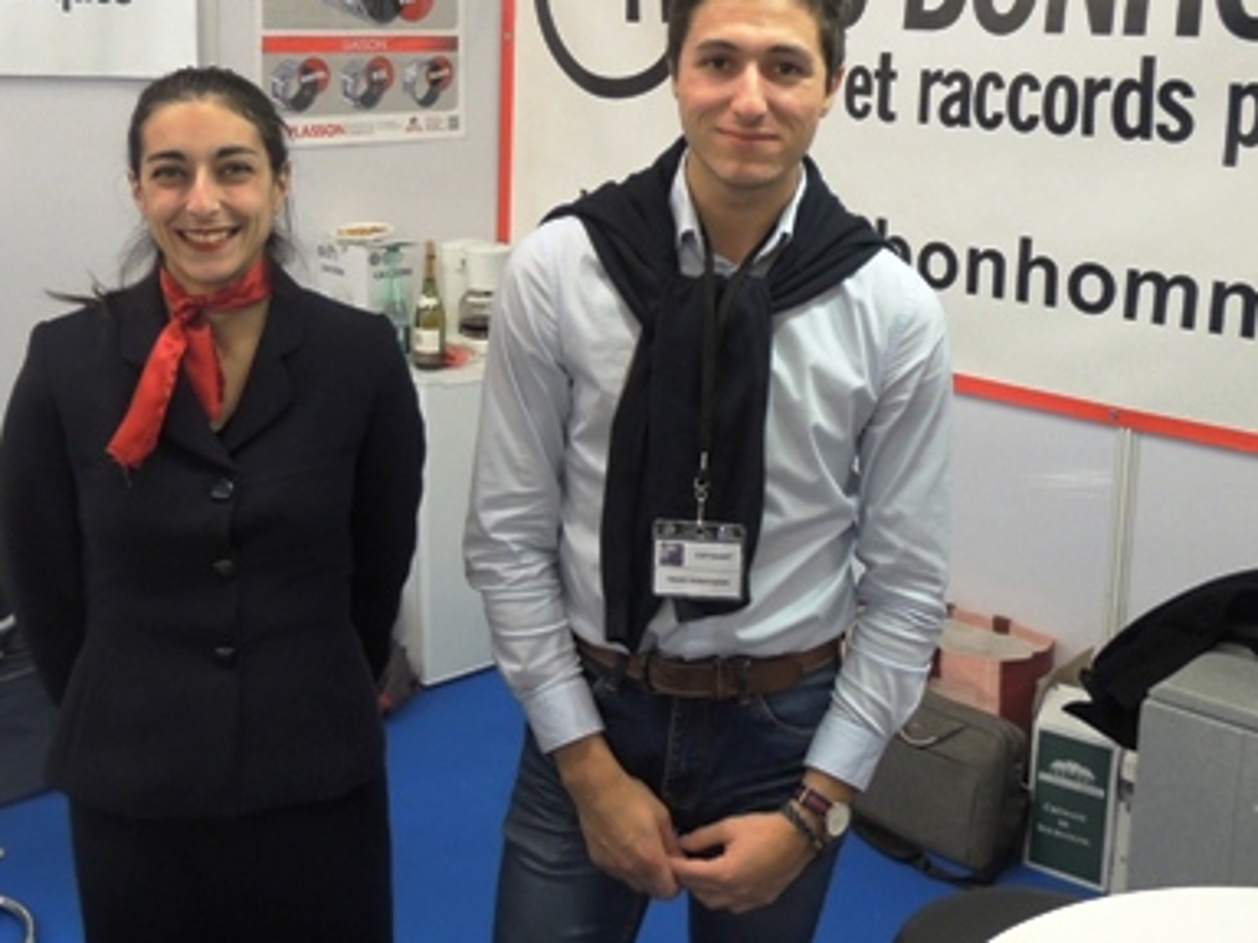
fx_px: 1454
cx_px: 593
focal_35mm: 40
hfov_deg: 46.8
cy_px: 321
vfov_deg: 35.6
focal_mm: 4.3
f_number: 3
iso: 400
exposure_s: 1/25
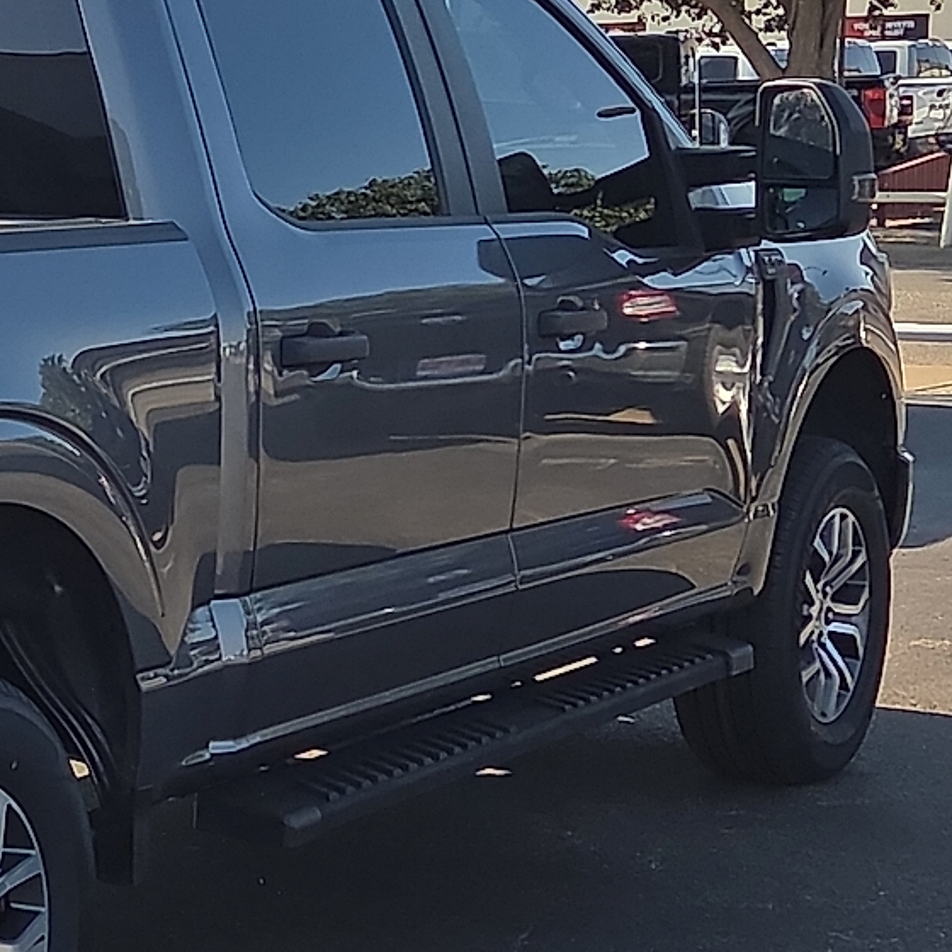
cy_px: 415
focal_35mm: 101
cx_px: -357
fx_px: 3143
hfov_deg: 16.1
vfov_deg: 17.2
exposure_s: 1/1667
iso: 25
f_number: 1.8
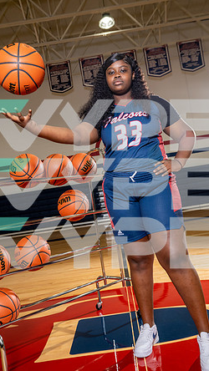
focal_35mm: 35
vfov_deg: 56.6
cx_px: 104
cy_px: 185
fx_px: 345
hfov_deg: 33.7
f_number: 5.6
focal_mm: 33
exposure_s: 1/250
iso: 800
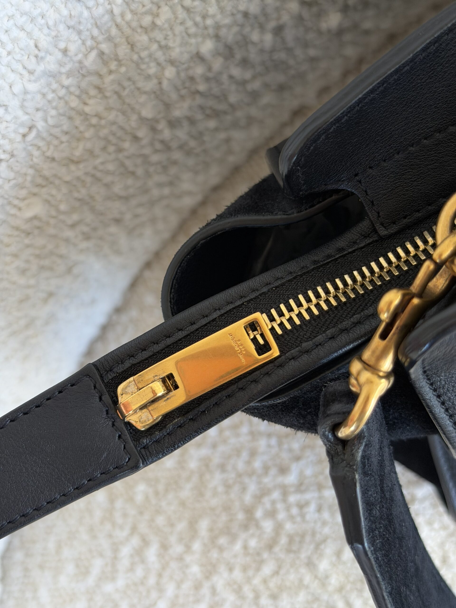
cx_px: 228
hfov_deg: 30.3
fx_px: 843
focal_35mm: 48
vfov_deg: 39.7
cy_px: 304
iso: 100
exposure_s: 1/81
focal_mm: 6.76
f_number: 1.78
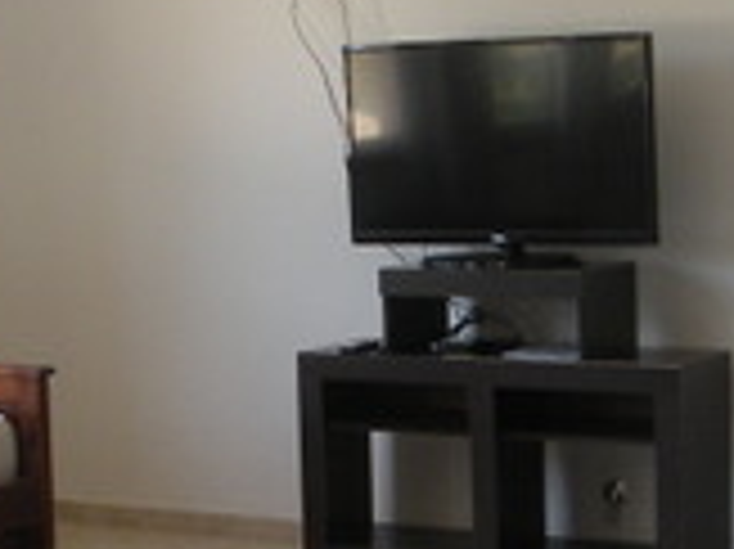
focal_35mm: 106
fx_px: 2246
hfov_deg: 18.5
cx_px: 509
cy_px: 333
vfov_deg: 13.9
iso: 98
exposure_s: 1/59.3
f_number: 2.8
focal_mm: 4.7
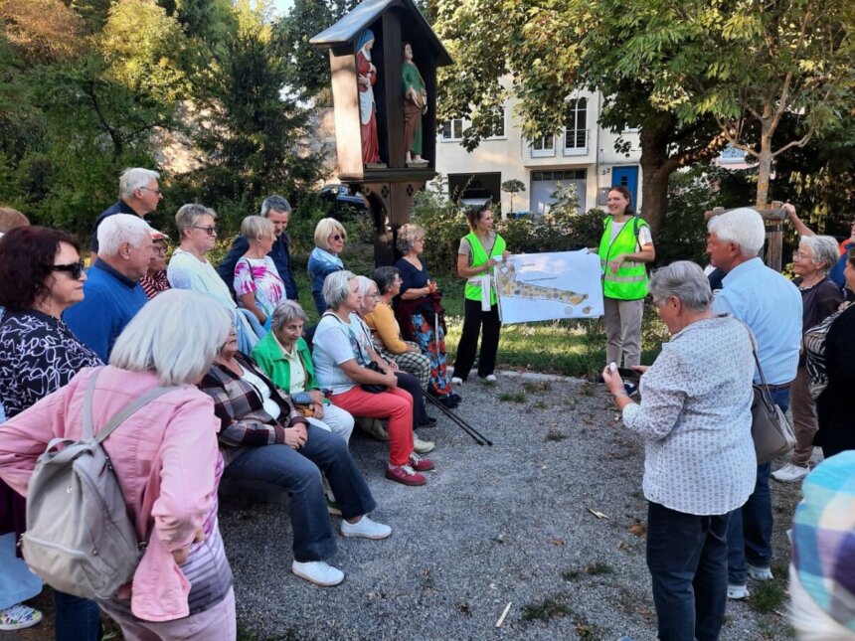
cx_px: 428
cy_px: 320
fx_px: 617
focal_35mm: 25
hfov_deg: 69.4
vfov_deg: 54.9
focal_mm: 4.6
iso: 50
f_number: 2
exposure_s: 1/100
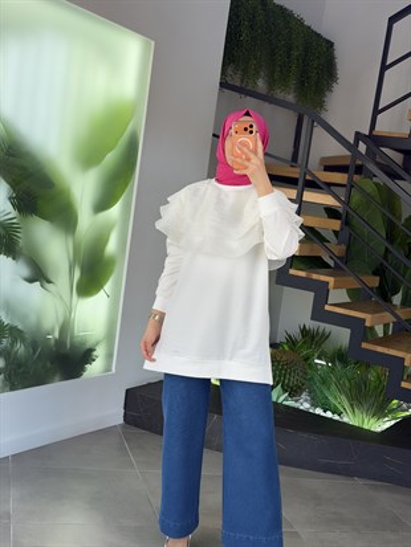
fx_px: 759
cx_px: 206
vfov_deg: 39.6
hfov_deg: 30.3
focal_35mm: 48
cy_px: 274
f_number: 1.78
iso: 50
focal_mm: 6.76
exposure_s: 1/212
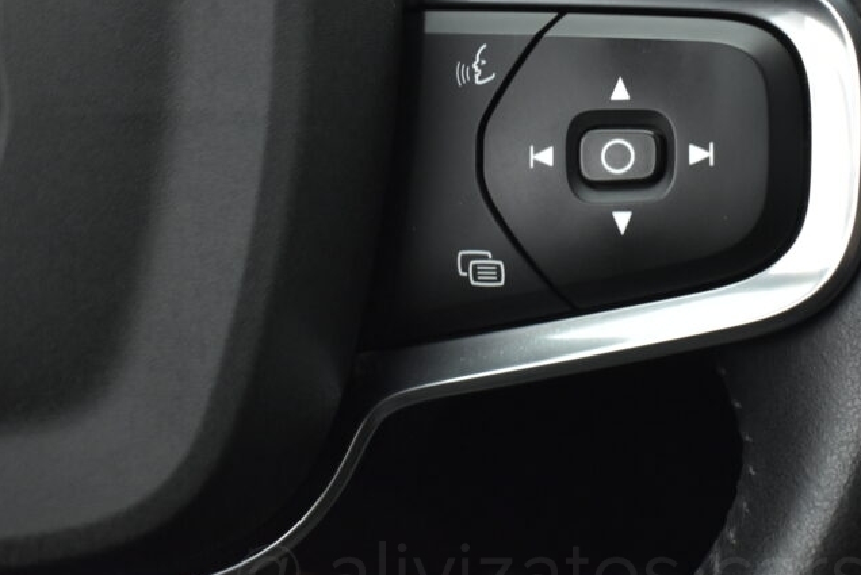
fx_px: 1388
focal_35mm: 58
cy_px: 180
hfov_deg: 34.0
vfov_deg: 23.3
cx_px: 601
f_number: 4
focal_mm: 24
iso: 1600
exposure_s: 1/60
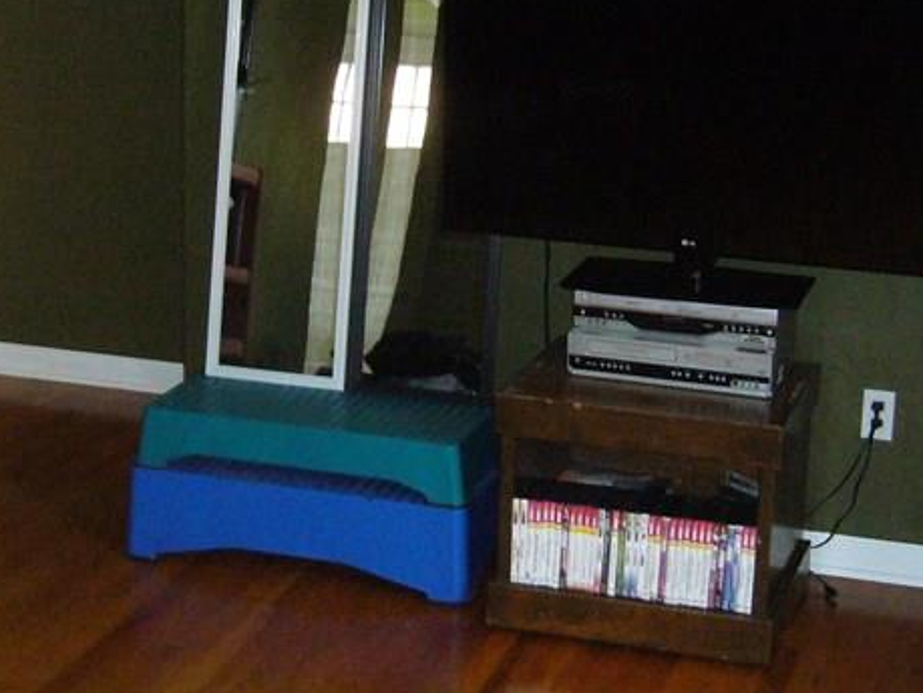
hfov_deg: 25.0
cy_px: 277
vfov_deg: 18.9
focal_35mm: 78
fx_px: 2081
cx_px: 473
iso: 400
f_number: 2.8
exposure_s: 1/30
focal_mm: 5.8
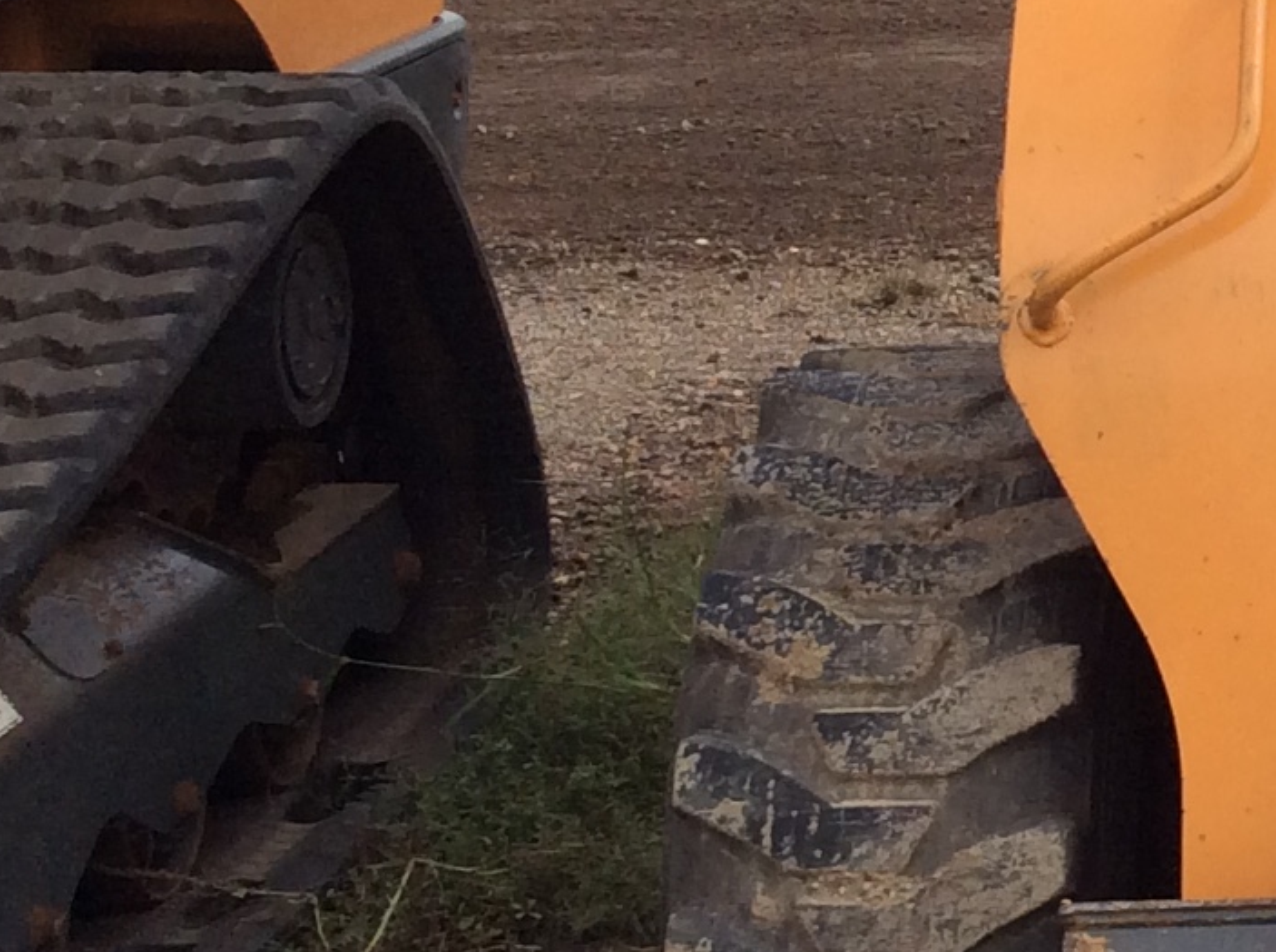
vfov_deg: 12.4
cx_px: 1862
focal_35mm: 118
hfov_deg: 15.5
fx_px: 4343
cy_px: 73
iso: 32
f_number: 2.4
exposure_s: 1/880
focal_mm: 3.3
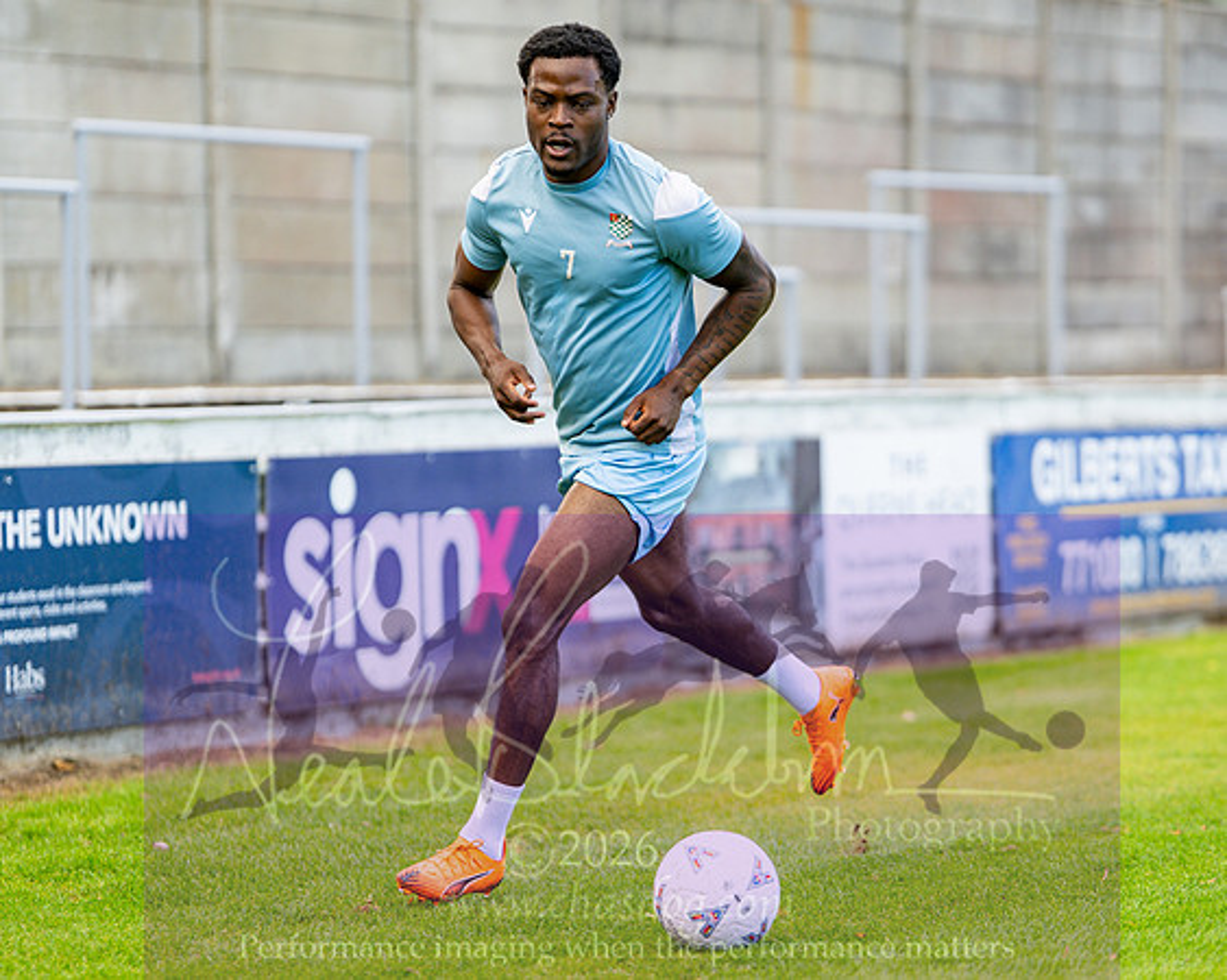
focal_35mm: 150
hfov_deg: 12.8
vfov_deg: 10.3
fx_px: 5454
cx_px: 774
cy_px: 514
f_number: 1.4
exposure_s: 1/1250
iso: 100
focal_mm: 85
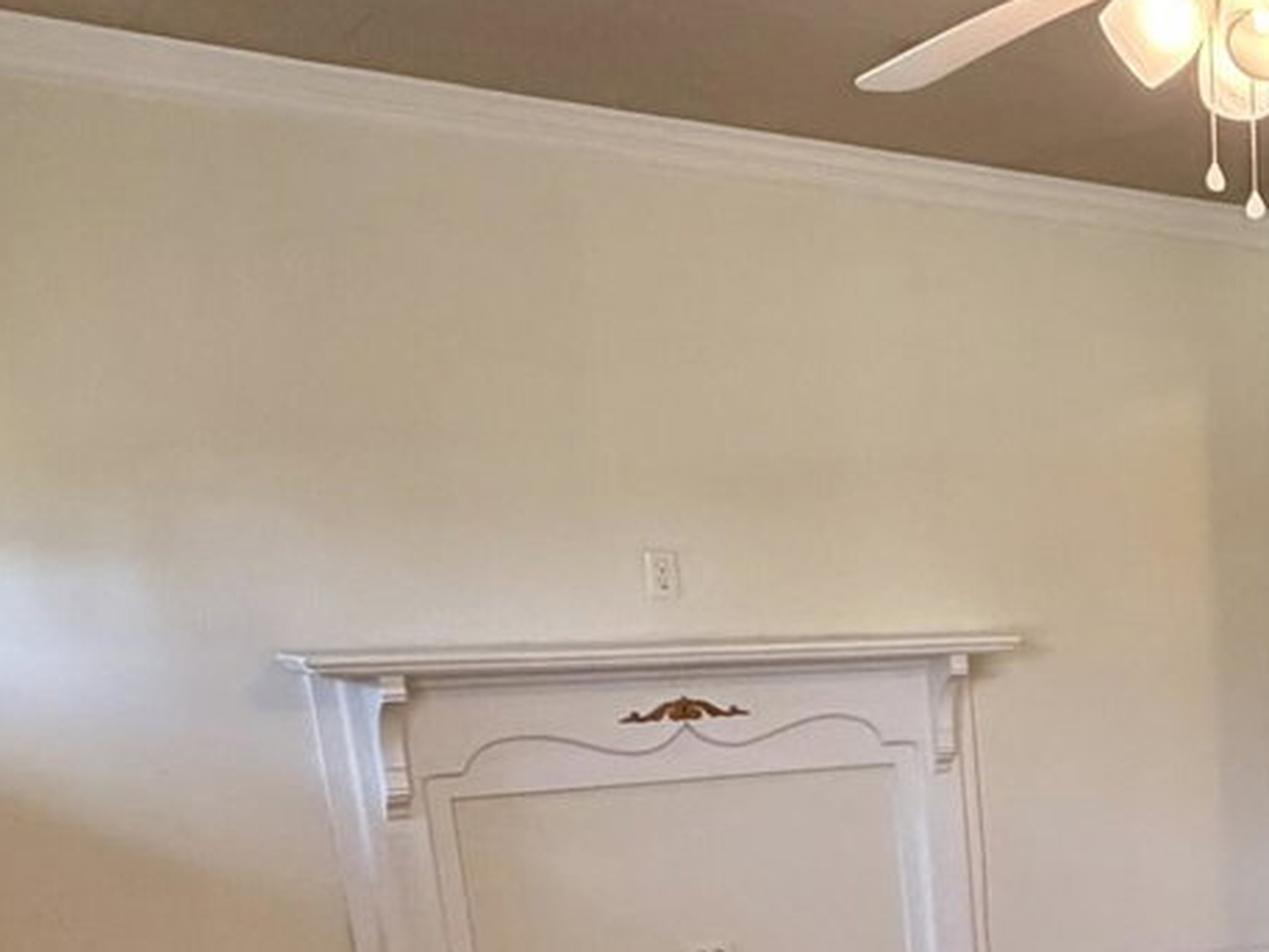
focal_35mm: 49
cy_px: 1008
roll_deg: +0.0
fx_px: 1797
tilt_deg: -14.4
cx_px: 1569
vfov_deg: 27.5
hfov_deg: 31.7
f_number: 2.2
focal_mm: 2.22
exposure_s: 1/120
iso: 320
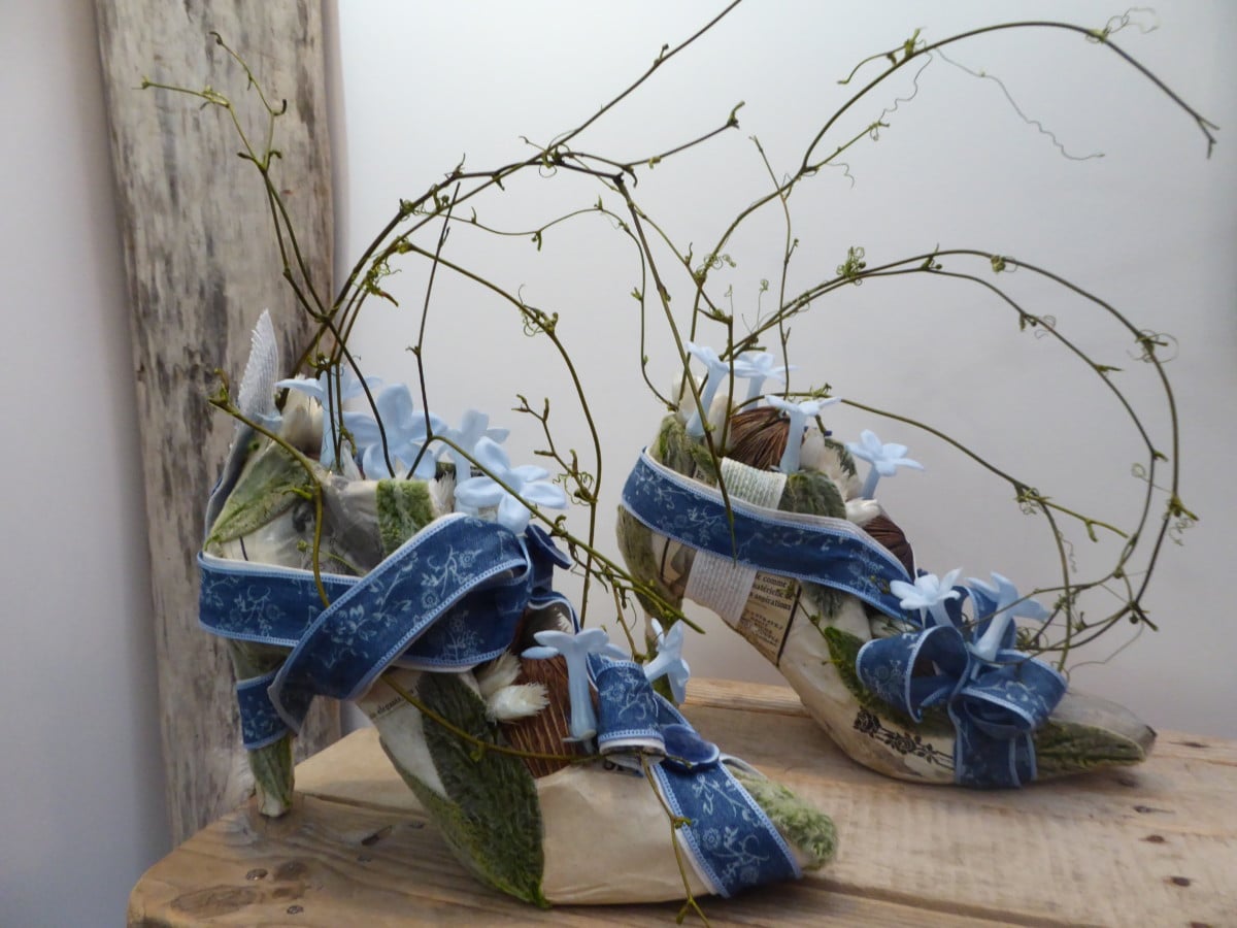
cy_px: 464
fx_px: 893
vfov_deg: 54.9
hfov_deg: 69.4
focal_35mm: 25
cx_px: 618
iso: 400
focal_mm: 4.3
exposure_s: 1/30
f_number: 3.3
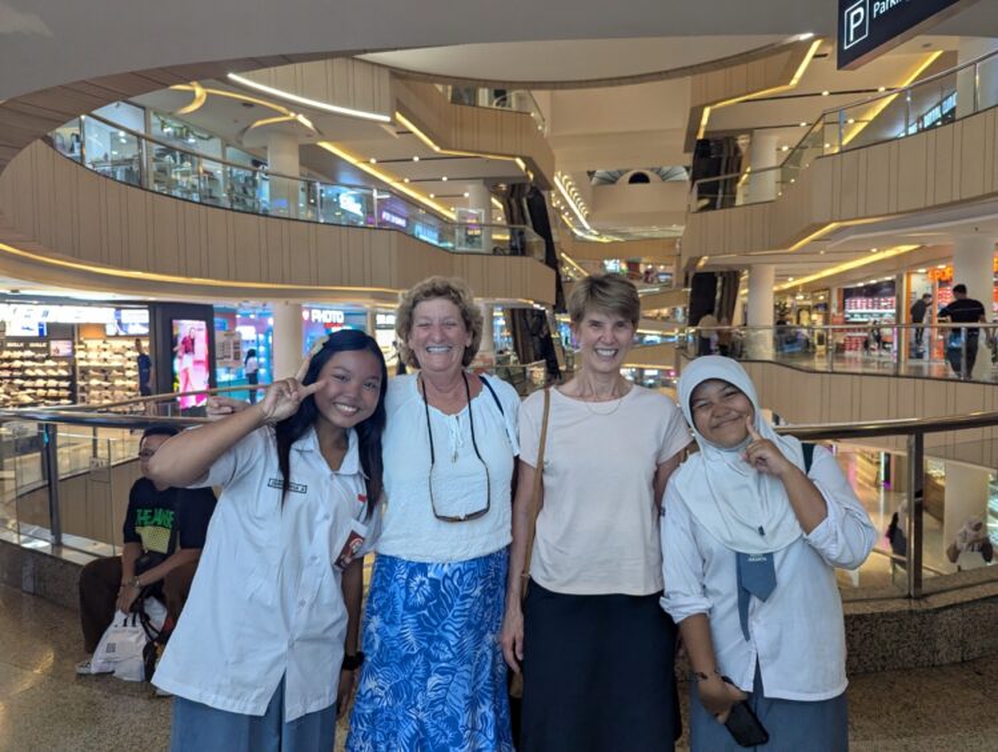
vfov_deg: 56.9
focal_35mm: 24
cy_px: 376
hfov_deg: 71.5
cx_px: 499
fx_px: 693
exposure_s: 1/319
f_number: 1.85
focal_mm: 6.81
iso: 541
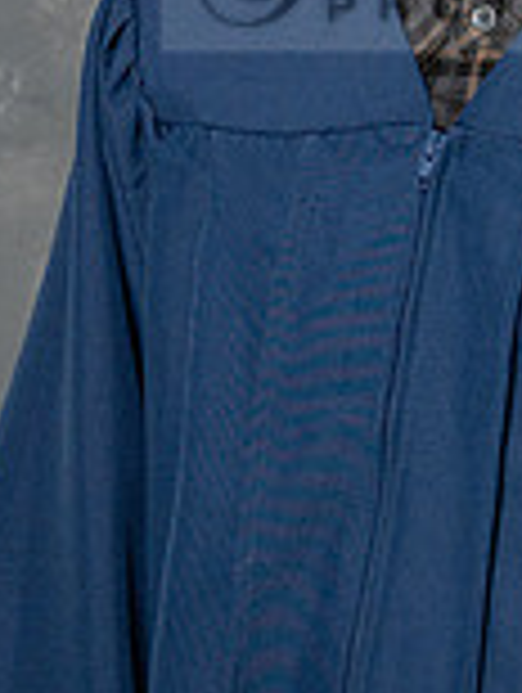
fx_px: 6857
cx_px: 353
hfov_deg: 4.4
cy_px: 251
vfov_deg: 5.8
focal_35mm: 342
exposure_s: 1/200
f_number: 4.5
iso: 200
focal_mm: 51
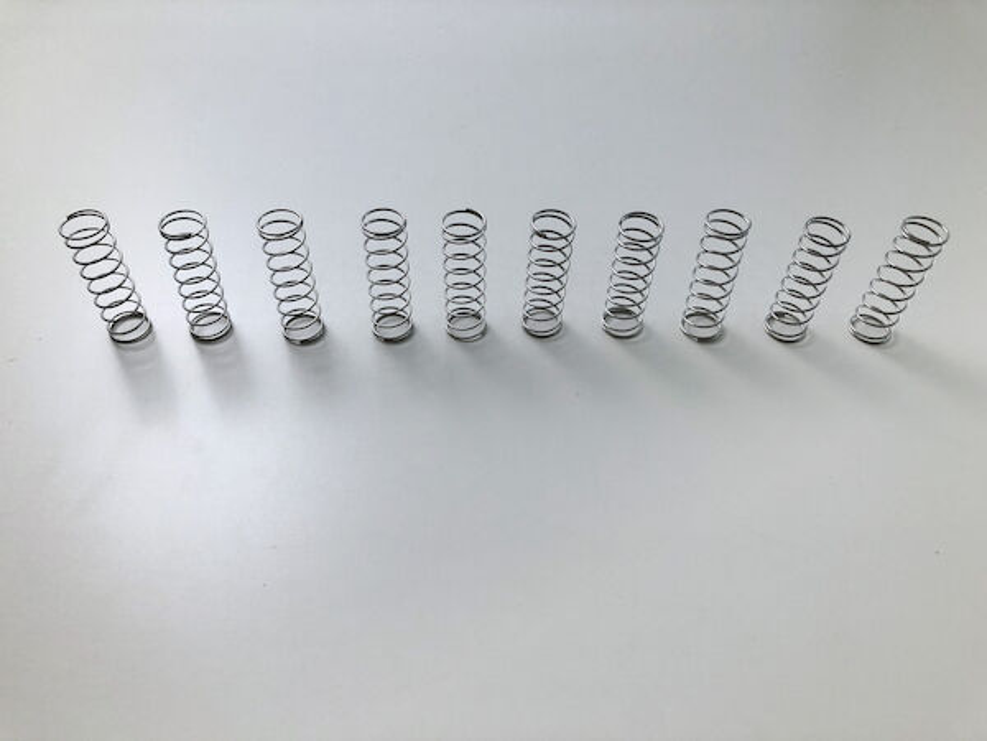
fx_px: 798
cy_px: 370
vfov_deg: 49.7
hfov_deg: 63.4
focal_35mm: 28
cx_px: 494
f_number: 1.8
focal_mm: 3.99
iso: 25
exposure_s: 1/50
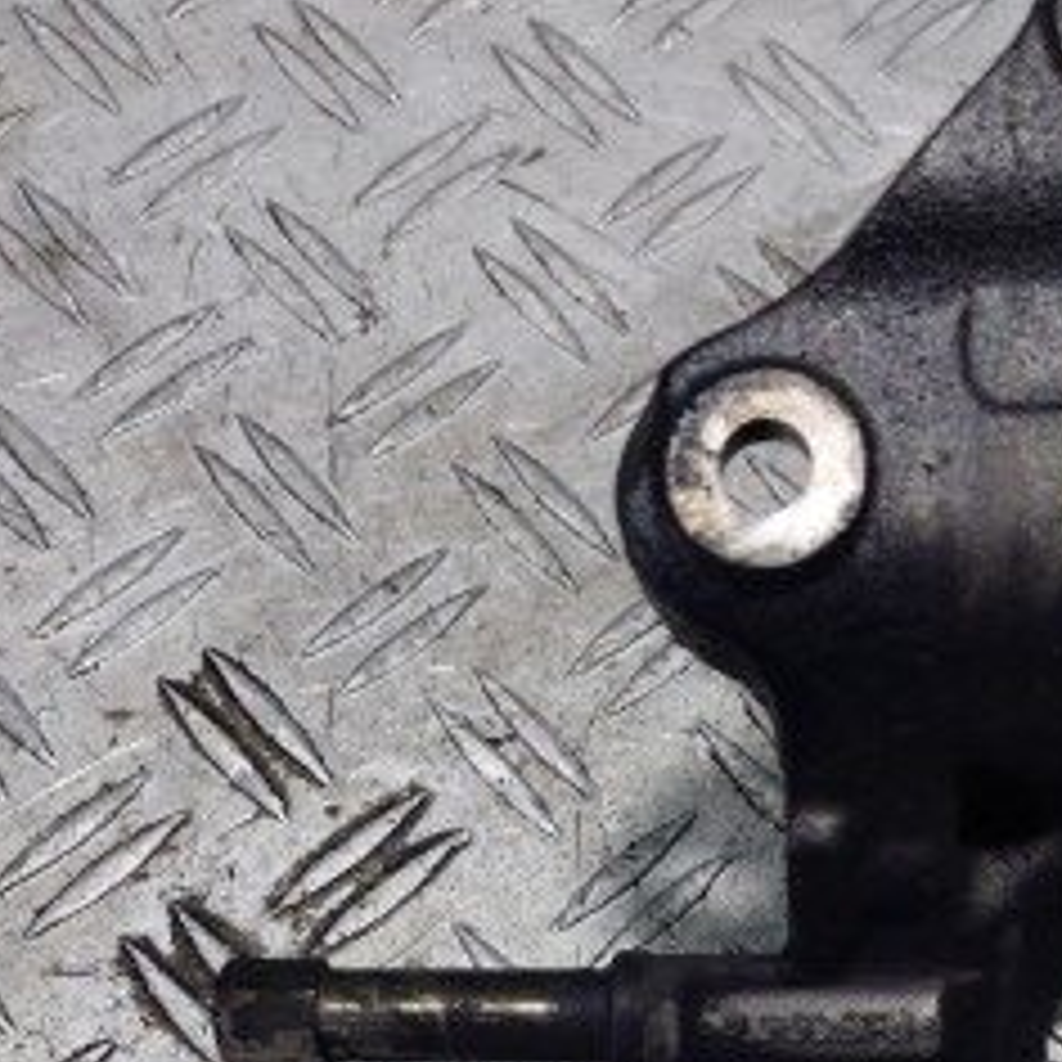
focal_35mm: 60
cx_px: 693
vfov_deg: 27.0
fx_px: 2083
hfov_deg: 28.5
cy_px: 1062
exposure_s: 1/100
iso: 64
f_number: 1.8
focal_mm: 5.23
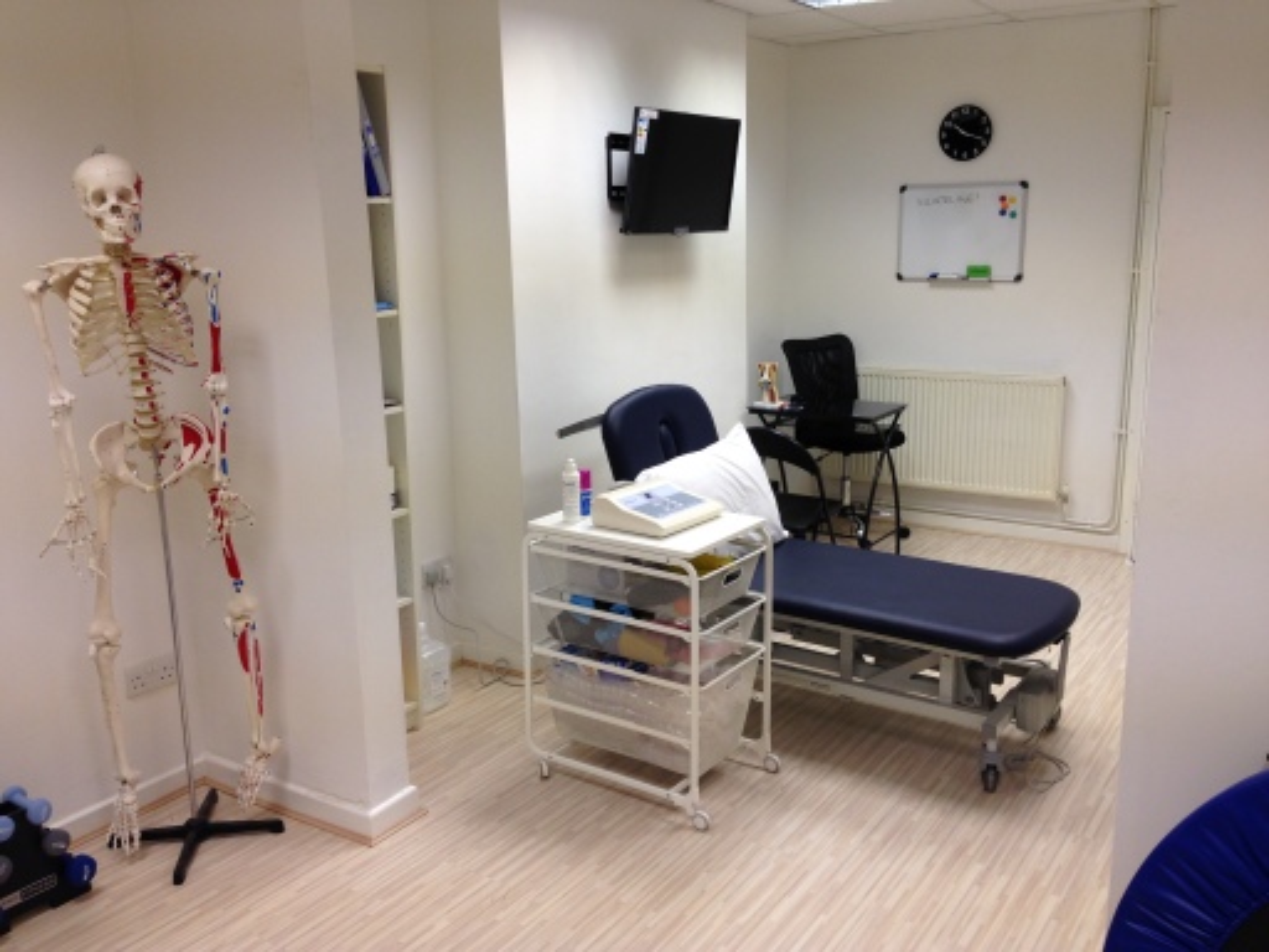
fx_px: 1210
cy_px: 476
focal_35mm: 33
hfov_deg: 55.4
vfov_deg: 42.9
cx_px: 634
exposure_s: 1/30
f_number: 2.4
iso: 50
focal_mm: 4.12
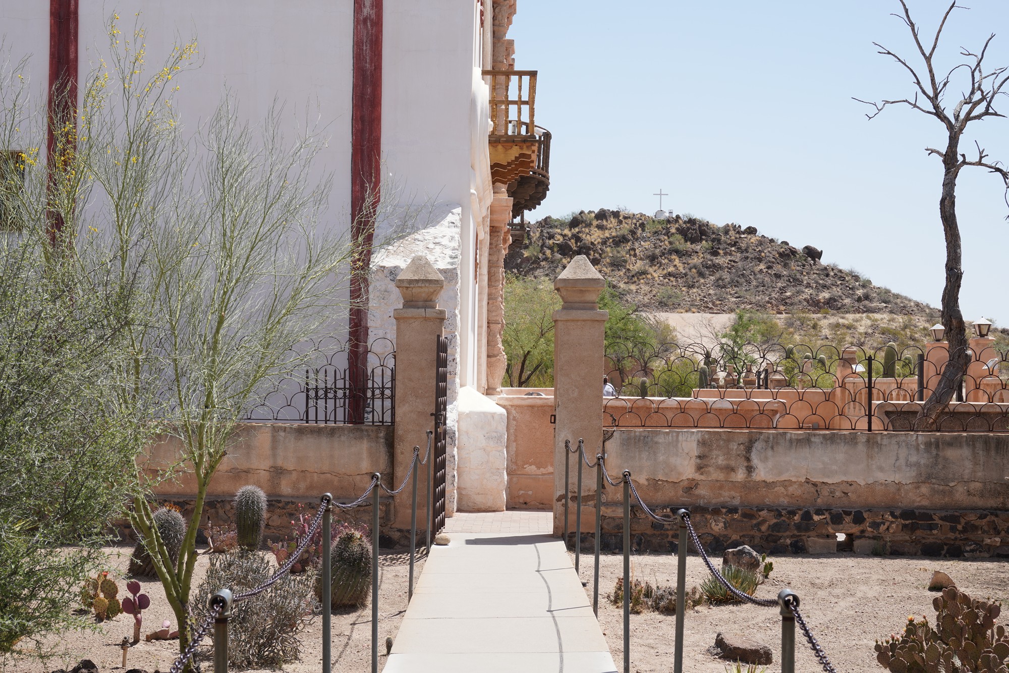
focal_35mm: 59
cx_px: 504
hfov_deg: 33.9
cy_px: 336
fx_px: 1654
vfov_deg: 23.0
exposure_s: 1/100
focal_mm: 59
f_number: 13
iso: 100
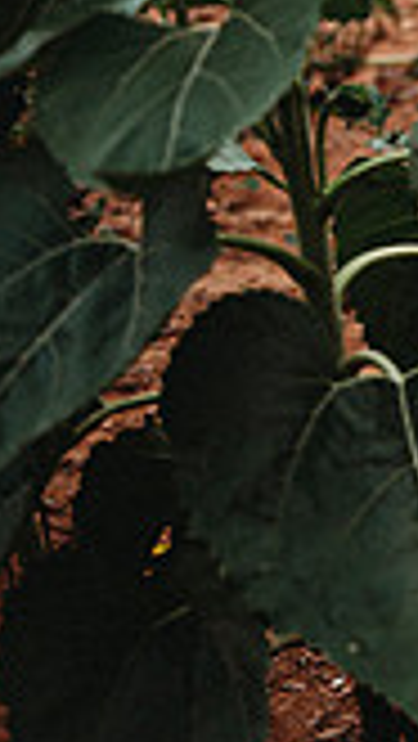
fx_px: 2026
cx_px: 1258
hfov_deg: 9.3
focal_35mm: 103
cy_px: 200
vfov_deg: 20.6
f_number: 2.8
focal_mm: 28
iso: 100
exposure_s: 1/250
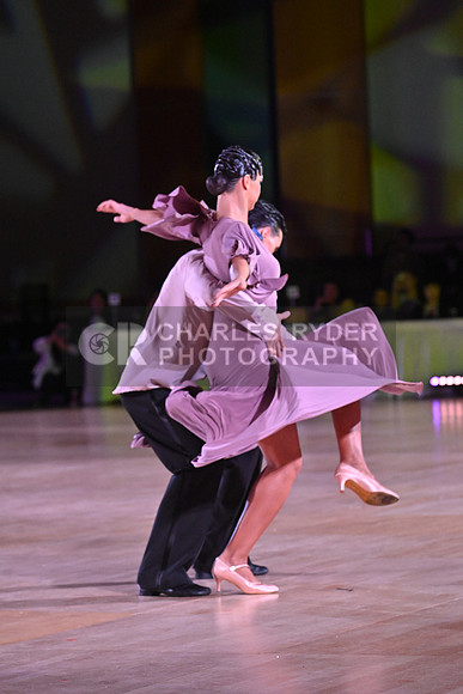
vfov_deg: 14.2
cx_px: 232
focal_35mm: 145
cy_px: 347
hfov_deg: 9.5
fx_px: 2795
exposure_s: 1/400
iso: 5000
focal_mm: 145
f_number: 5.6
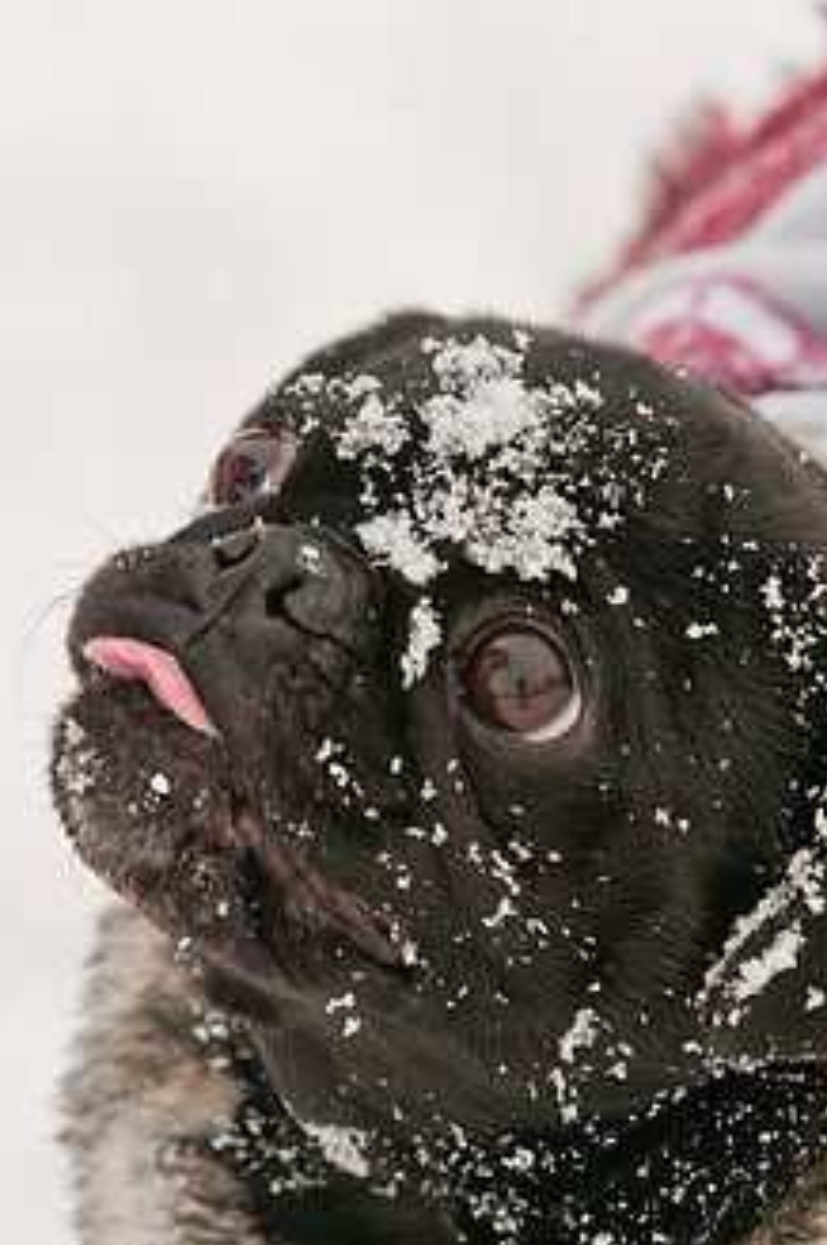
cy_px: 729
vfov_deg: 8.3
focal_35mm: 247
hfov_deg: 5.6
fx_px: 8529
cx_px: 347
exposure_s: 1/640
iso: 200
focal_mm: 120
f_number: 5.6
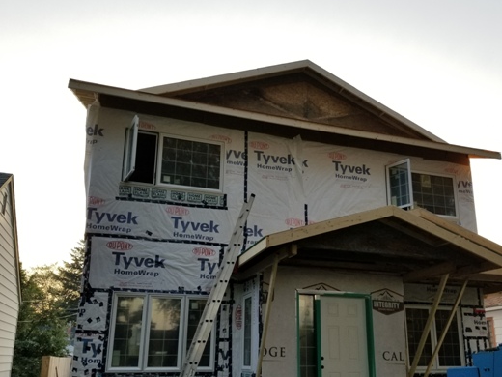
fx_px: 464
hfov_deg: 56.7
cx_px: 278
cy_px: 227
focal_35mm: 32
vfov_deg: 43.9
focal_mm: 4.25
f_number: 1.7
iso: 50
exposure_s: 1/347
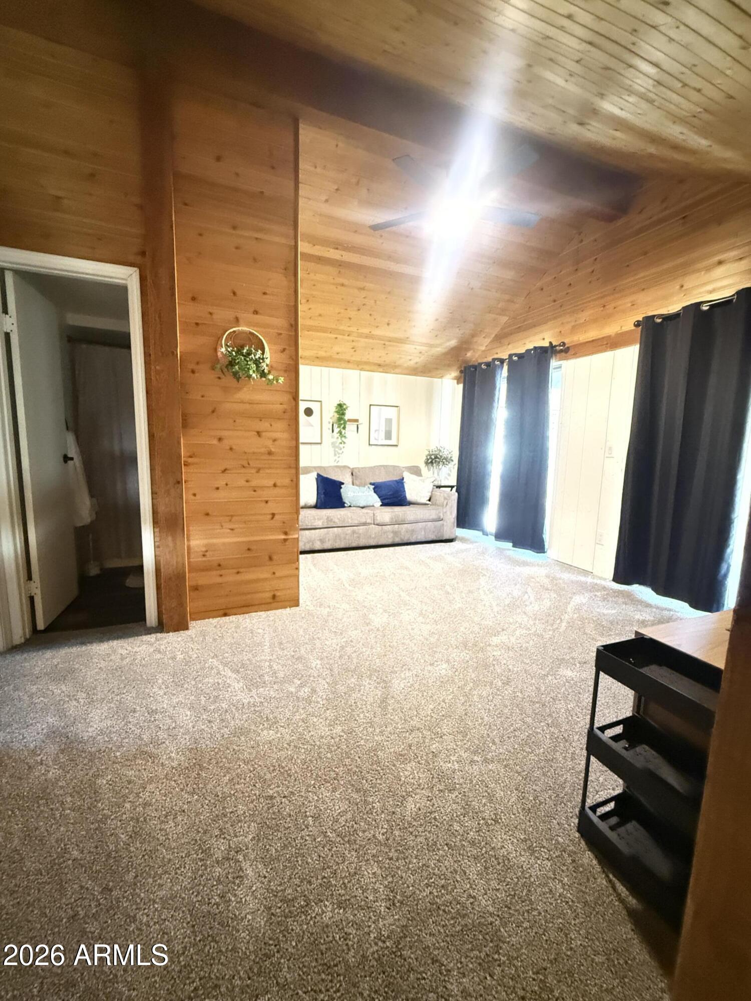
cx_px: 376
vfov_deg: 102.1
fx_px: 405
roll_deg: -2.4
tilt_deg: -7.3
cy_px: 500
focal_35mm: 14
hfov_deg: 85.7
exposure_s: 1/15
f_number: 2.2
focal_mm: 2.22
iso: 3200
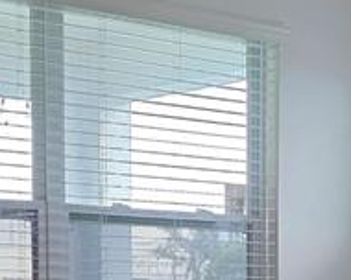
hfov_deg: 15.2
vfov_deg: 12.3
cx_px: 453
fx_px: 1257
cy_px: 394
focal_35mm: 121
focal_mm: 6.25
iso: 160
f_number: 1.7
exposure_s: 1/120
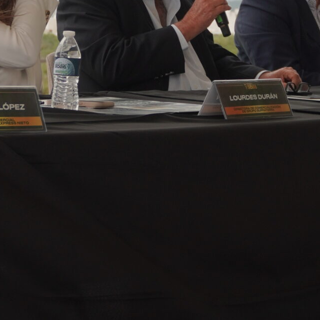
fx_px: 1924
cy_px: -156
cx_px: 110
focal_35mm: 184
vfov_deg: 9.3
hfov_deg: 9.5
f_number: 5.6
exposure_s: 1/160
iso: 125
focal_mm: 36
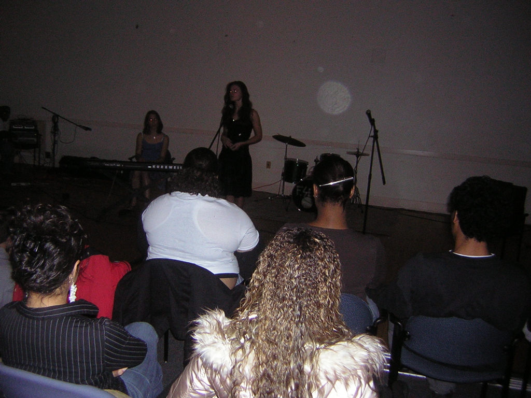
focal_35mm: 36
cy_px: 199
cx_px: 266
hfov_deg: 51.4
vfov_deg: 39.7
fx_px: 552
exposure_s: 1/60.1
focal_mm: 4.7
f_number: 2.6
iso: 113
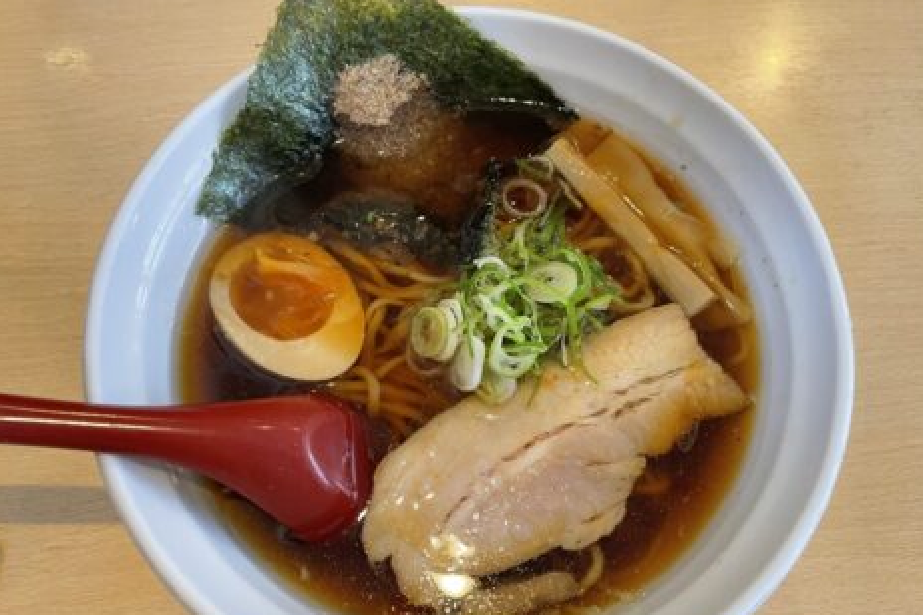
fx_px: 718
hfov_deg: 65.5
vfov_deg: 46.3
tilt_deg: -67.8
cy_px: 326
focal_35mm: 28
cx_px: 469
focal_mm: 4.2
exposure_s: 1/76
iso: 125
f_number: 1.6
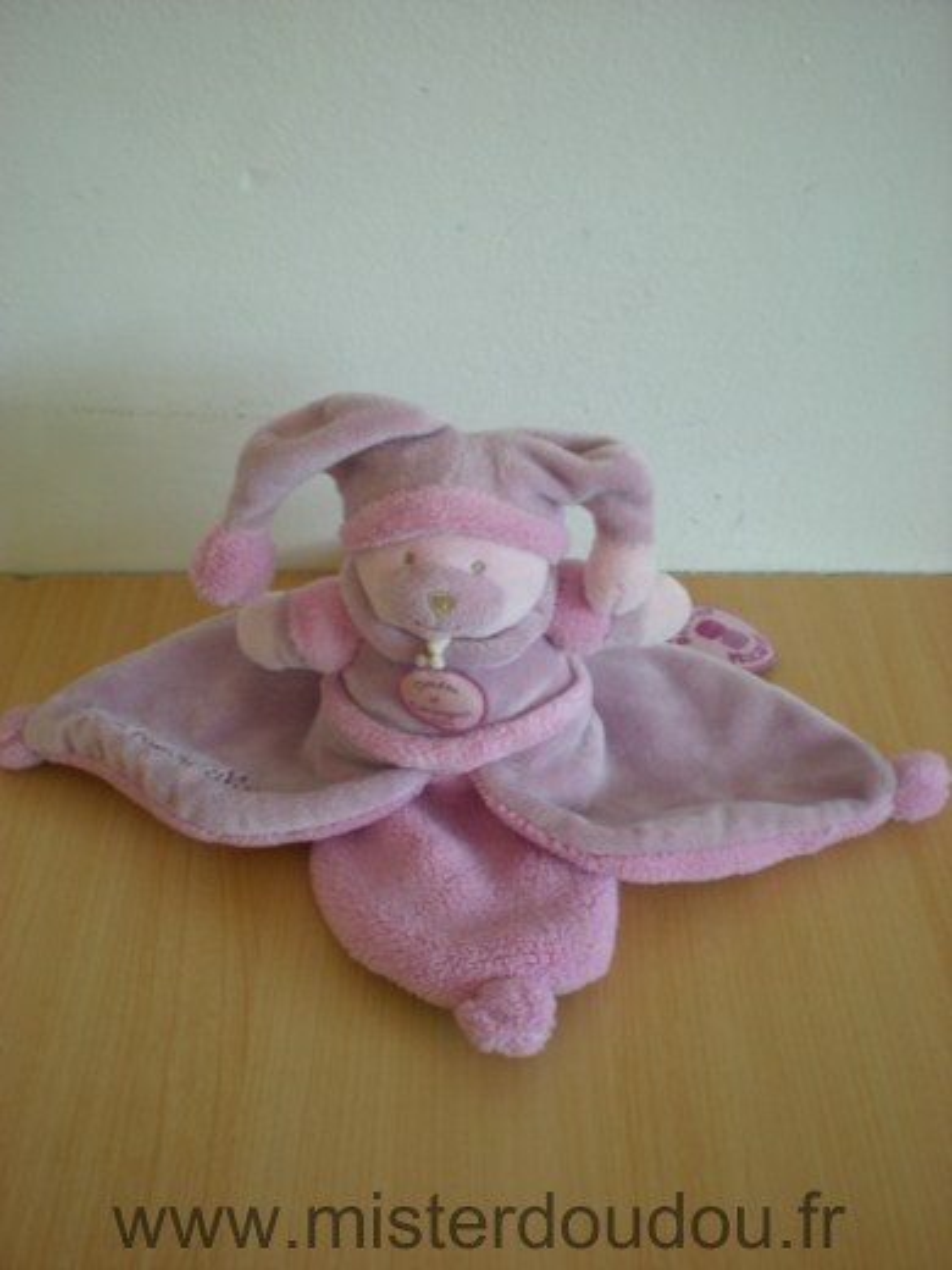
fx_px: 1393
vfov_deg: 49.0
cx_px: 476
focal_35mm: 38
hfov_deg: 37.7
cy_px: 635
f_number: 3.1
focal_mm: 6.3
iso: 64
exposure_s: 1/13.2
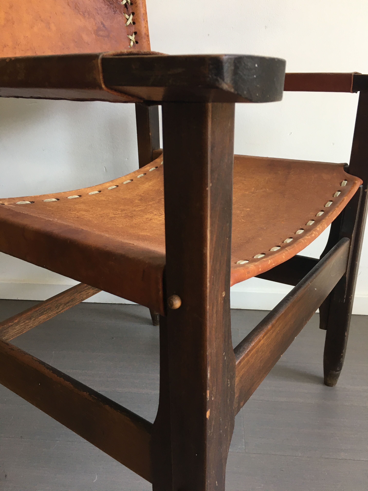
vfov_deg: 61.7
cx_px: 184
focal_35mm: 29
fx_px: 411
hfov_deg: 48.2
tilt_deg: -22.6
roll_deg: -0.8
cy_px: 246
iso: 40
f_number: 2.2
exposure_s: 1/33
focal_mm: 4.15
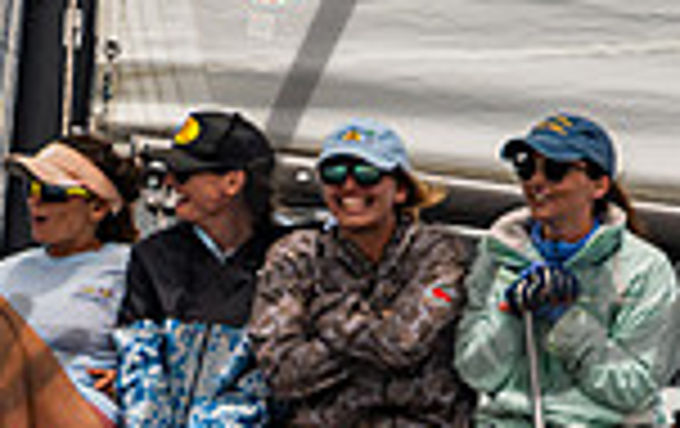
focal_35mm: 1443
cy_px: 282
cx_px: 436
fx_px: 26792
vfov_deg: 0.9
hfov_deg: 1.5
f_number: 8
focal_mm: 340
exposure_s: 1/4000
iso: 500
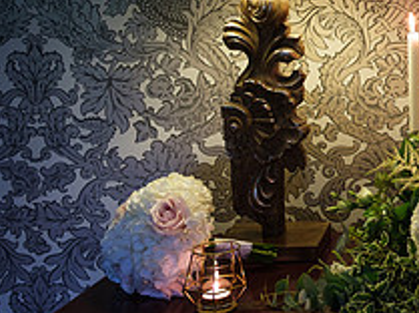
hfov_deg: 25.1
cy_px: 35
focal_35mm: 65
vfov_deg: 22.0
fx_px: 785
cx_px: 570
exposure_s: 1/60
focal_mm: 16
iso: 640
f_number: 2.8
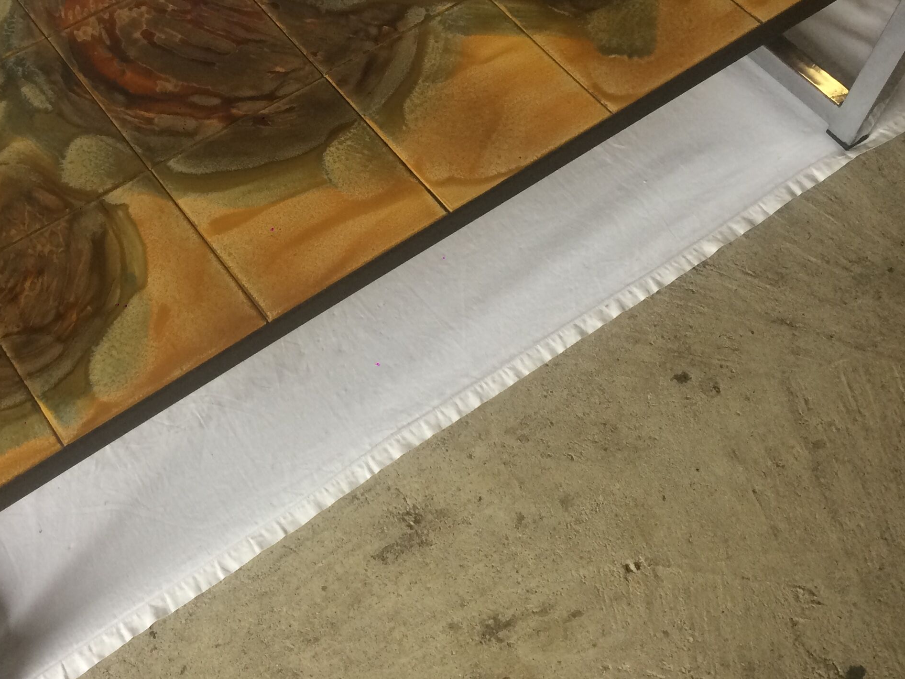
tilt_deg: -55.8
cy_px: 187
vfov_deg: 28.8
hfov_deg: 37.7
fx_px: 1307
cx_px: 295
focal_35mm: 50
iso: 40
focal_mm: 4.15
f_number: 2.2
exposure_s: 1/33
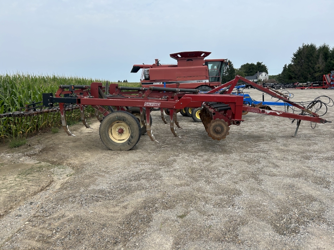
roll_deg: +1.2
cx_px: 167
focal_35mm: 26
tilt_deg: -8.8
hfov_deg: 67.3
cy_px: 125
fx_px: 251
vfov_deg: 53.1
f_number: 1.5
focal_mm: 5.7
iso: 50
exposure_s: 1/3968
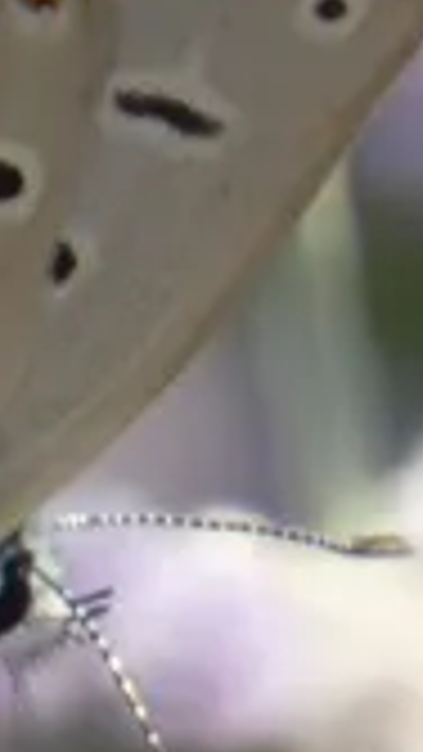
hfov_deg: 0.6
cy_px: 369
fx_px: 42730
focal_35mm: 2144
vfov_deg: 1.0
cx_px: -162
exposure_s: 1/100
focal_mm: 92.3
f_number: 5.6
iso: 80
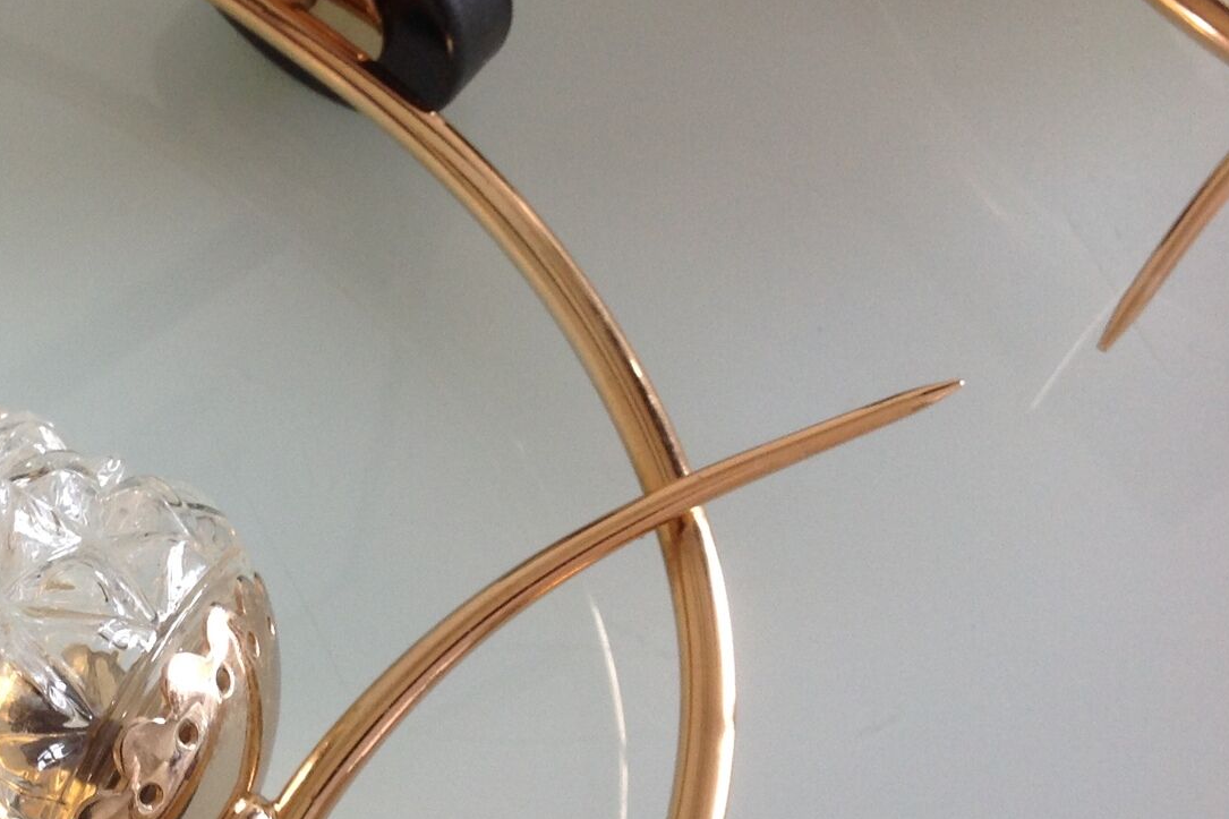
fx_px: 2287
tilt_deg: -72.7
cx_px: 128
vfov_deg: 20.3
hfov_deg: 28.9
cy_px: 480
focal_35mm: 67
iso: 64
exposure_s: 1/15
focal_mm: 4.28
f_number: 2.4
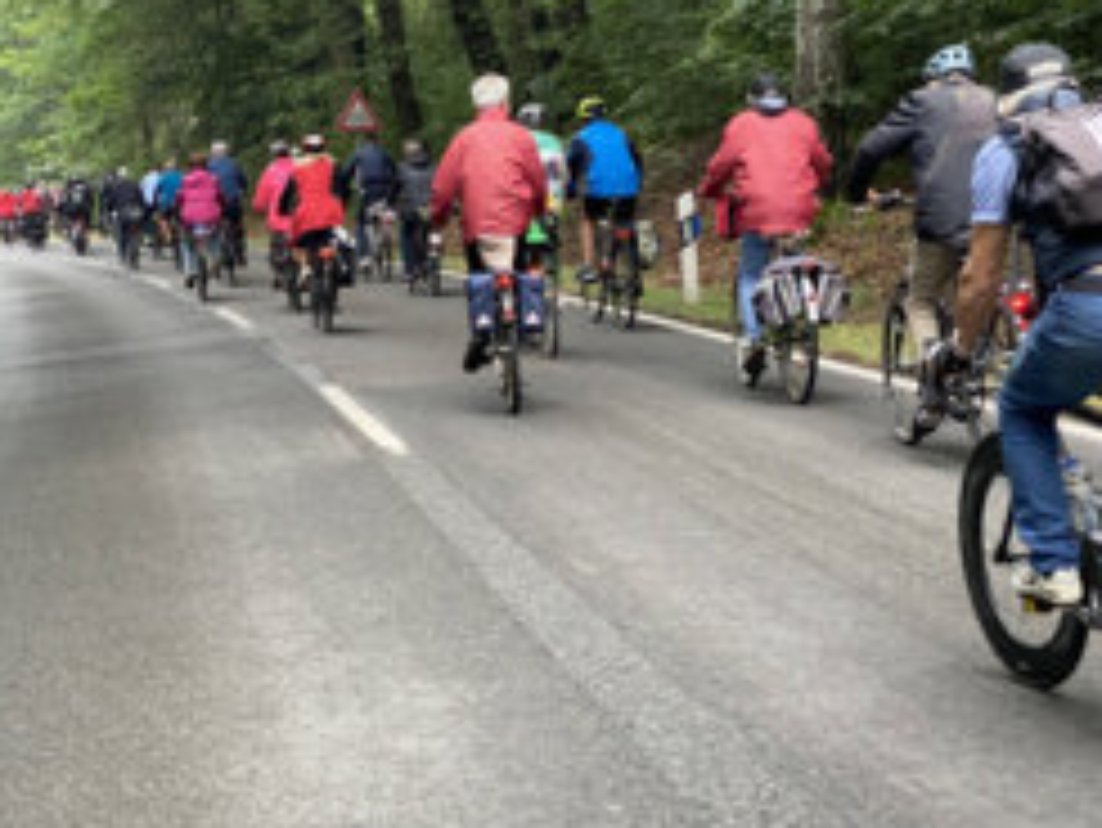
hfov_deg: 22.7
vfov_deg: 17.4
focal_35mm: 85
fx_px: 2707
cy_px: 396
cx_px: 247
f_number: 2
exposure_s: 1/121
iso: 100
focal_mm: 6
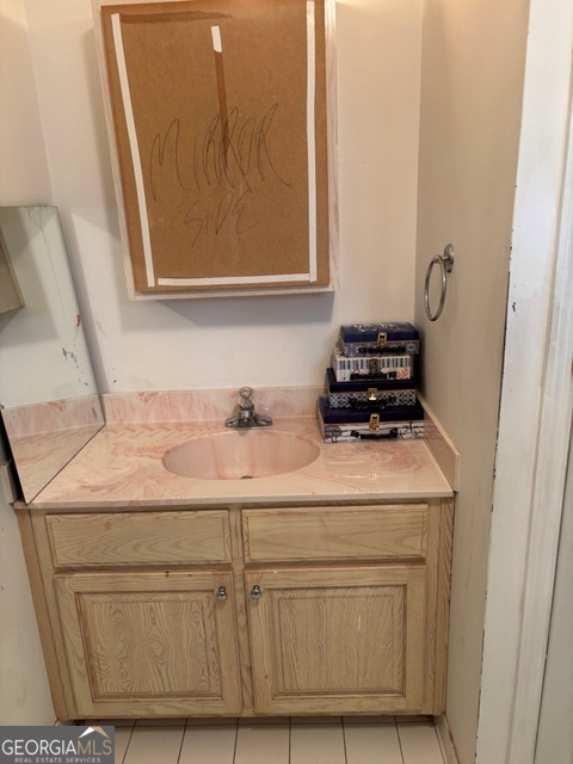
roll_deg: +2.4
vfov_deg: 67.3
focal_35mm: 26
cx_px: 286
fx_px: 574
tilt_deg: -14.2
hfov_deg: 53.1
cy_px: 382
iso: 125
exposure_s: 1/60
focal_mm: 5.96
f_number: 1.6
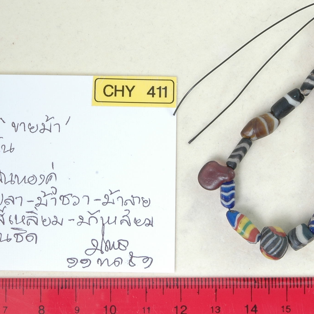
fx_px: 1149
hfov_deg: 15.5
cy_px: 90
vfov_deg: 15.5
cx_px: 130
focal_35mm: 112
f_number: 25
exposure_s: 1/20
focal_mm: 40
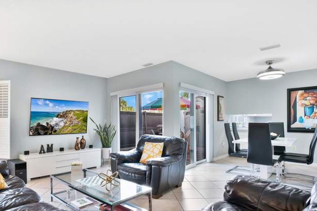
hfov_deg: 80.3
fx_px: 185
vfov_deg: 59.0
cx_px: 127
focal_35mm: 21
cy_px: 125
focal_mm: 16
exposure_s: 1/2
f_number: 8
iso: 640
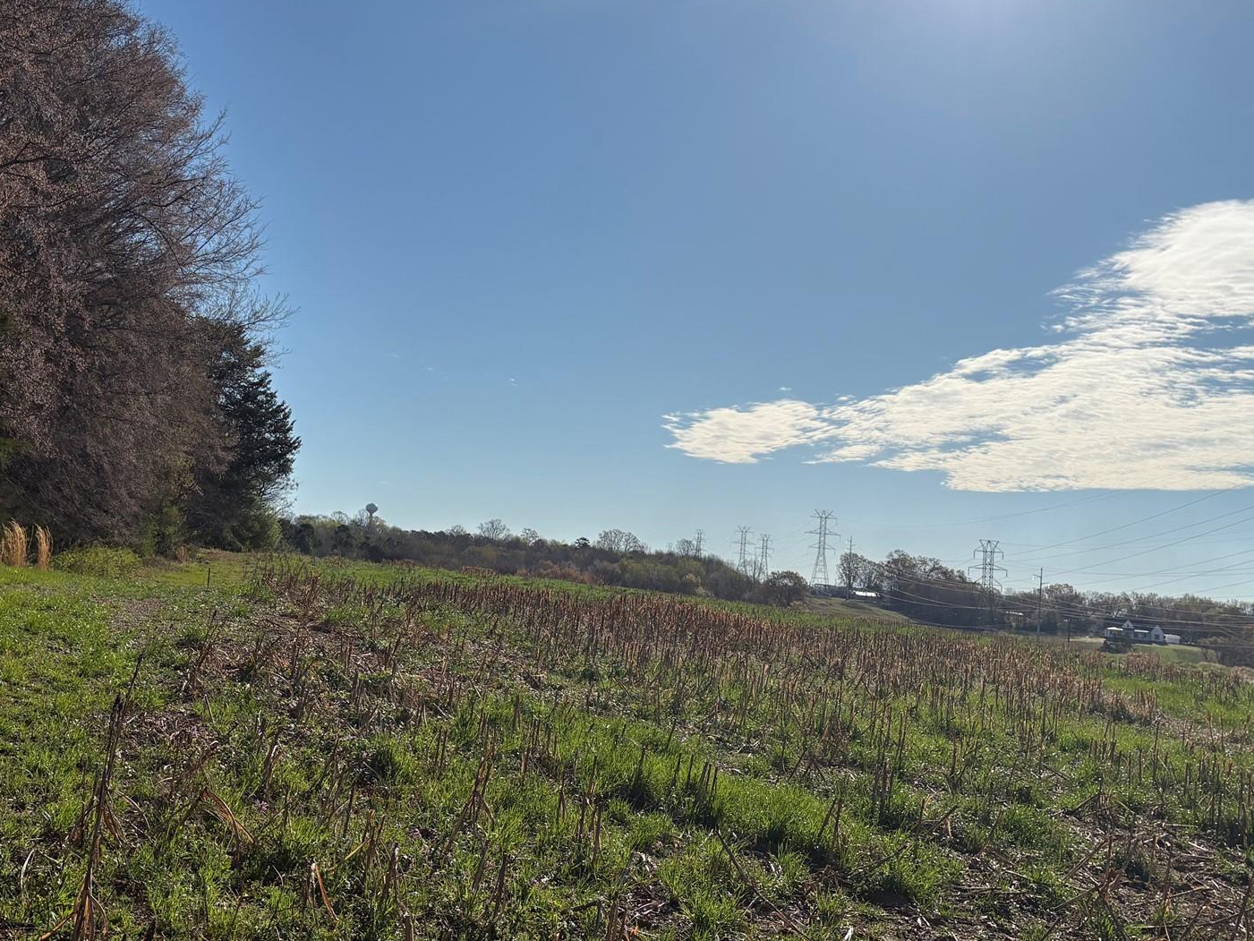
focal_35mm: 38
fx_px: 1377
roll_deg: -4.4
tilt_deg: +5.9
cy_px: 437
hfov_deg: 48.9
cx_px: 584
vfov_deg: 37.7
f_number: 1.6
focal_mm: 5.96
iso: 40
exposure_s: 1/10101
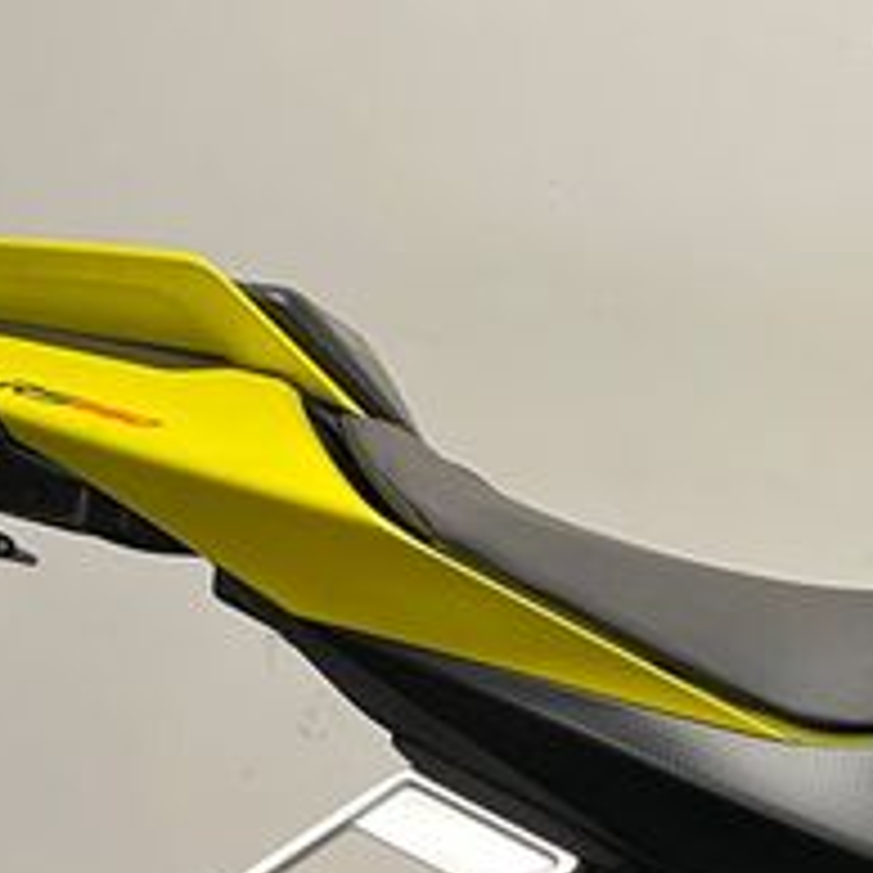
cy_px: 1044
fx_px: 2168
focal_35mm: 76
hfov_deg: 19.6
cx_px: 1341
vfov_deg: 21.2
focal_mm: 5.1
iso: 125
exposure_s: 1/50
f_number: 1.6
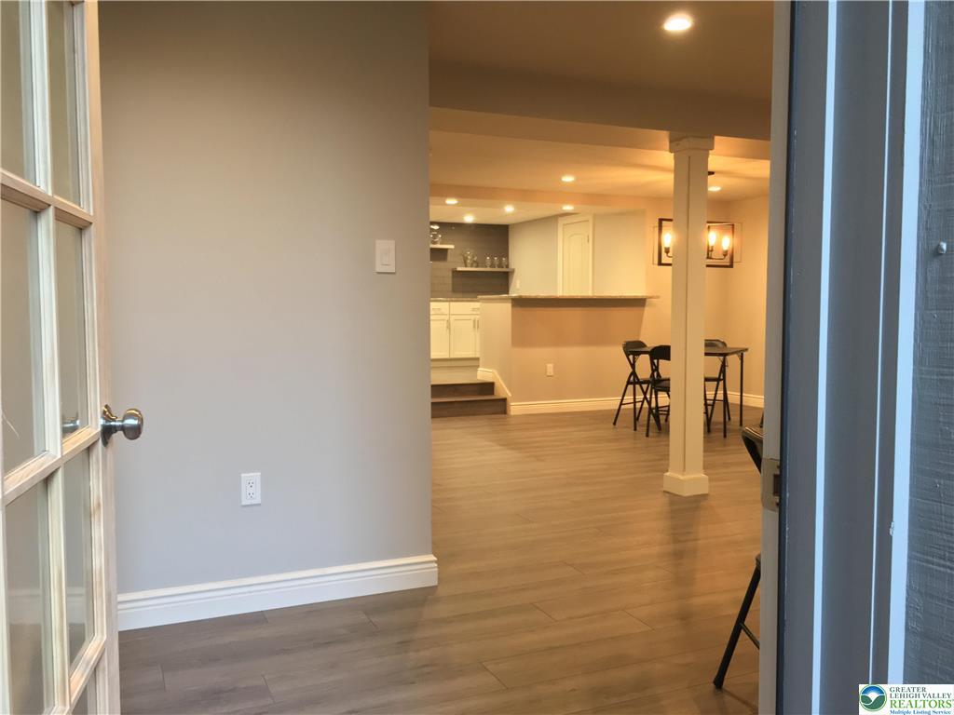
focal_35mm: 29
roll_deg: +0.1
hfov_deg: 61.7
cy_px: 358
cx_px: 477
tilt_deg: -4.2
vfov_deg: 48.2
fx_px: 799
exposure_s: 1/30
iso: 125
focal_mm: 4.15
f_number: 2.2
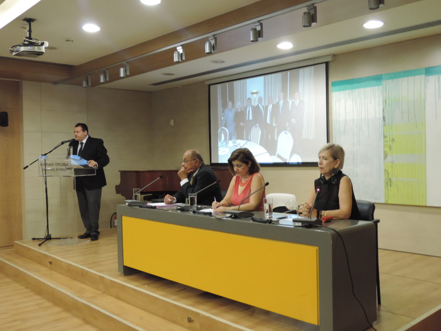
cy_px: 166
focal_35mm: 35
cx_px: 220
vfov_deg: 40.7
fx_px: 446
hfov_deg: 52.6
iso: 400
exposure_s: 1/20
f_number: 3.3
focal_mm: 6.2
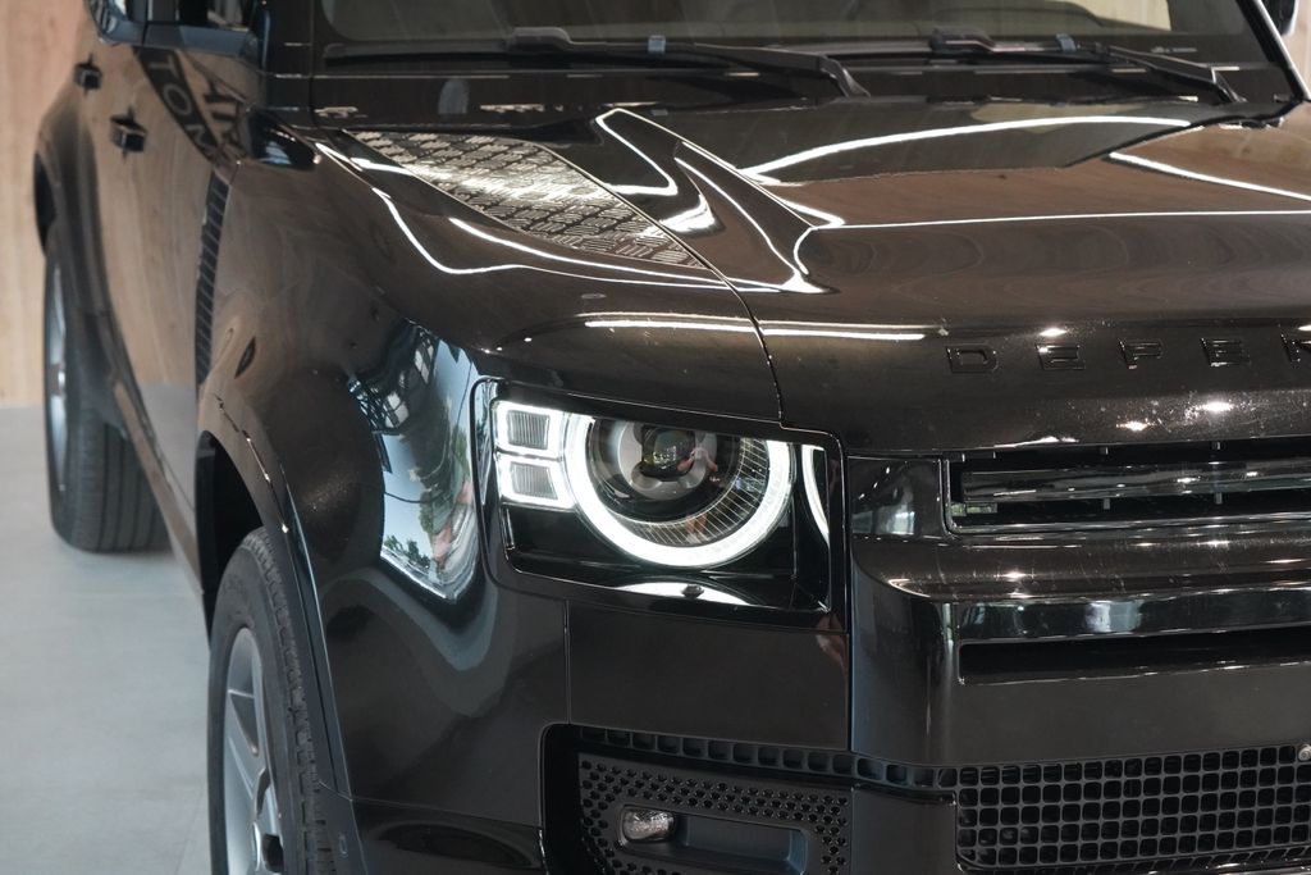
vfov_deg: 19.5
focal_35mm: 70
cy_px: 438
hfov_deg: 28.8
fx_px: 2549
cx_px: 656
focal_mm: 70
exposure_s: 1/160
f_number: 5.6
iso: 10000
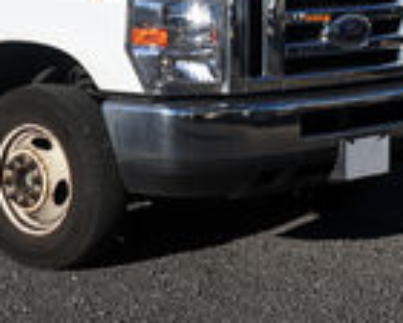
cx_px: -55
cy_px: -9
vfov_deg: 10.7
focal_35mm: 143
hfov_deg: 13.2
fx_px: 1710
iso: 100
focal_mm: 30.5
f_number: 8
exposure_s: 1/500
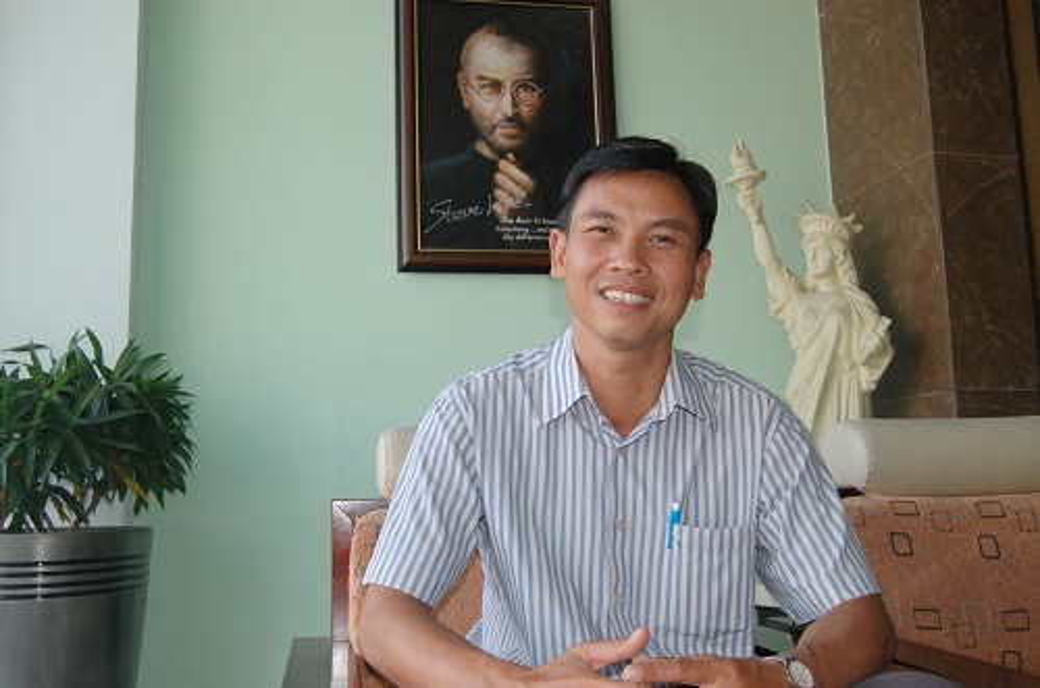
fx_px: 994
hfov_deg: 55.2
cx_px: 520
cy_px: 344
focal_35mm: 34
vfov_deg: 38.2
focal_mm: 23
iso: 1600
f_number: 5.6
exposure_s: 1/500
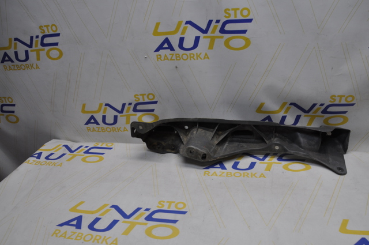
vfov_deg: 47.8
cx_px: 184
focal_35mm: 27
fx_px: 276
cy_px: 122
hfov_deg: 67.4
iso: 640
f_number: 5.6
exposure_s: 1/125
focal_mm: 18
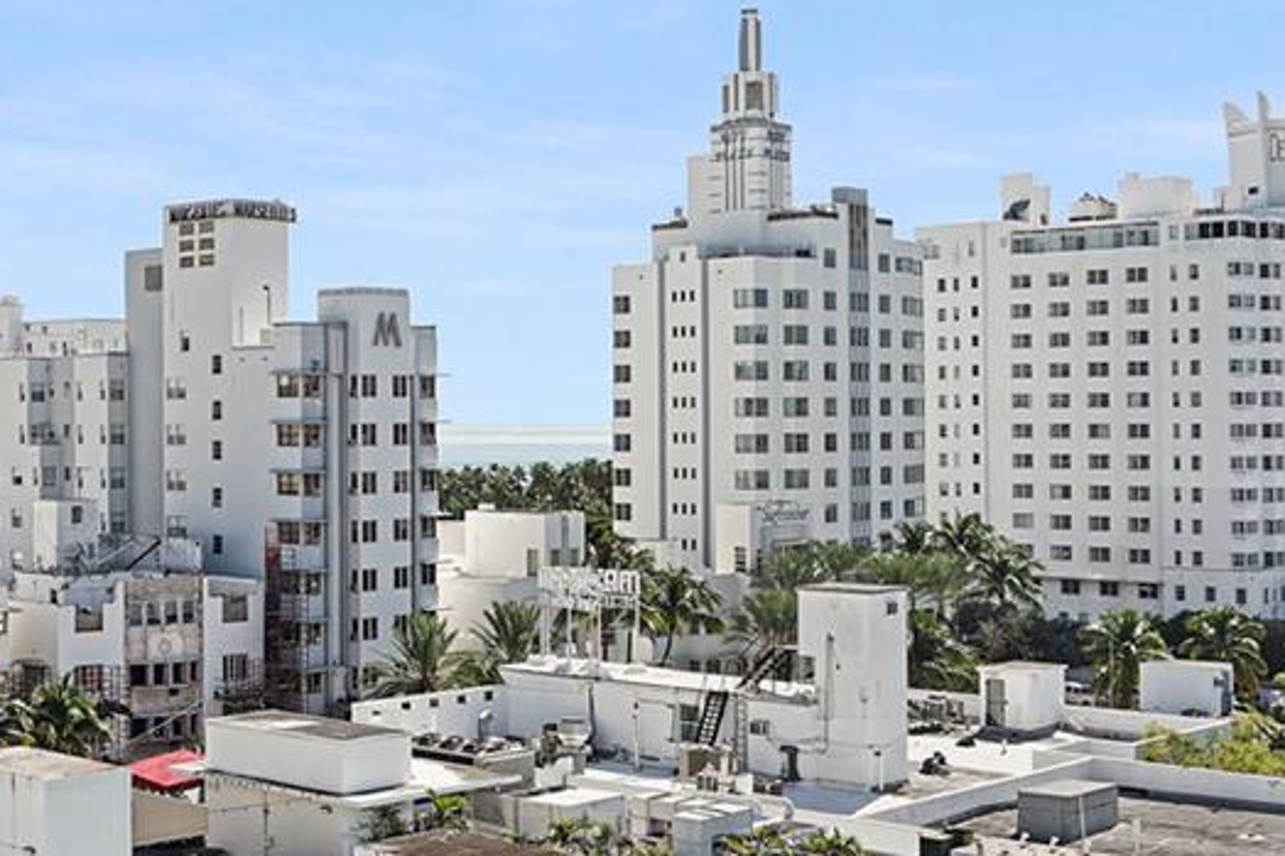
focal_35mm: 55
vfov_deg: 24.6
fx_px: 1962
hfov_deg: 35.3
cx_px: 287
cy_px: 400
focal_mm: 18
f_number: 5
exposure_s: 1/320
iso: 64
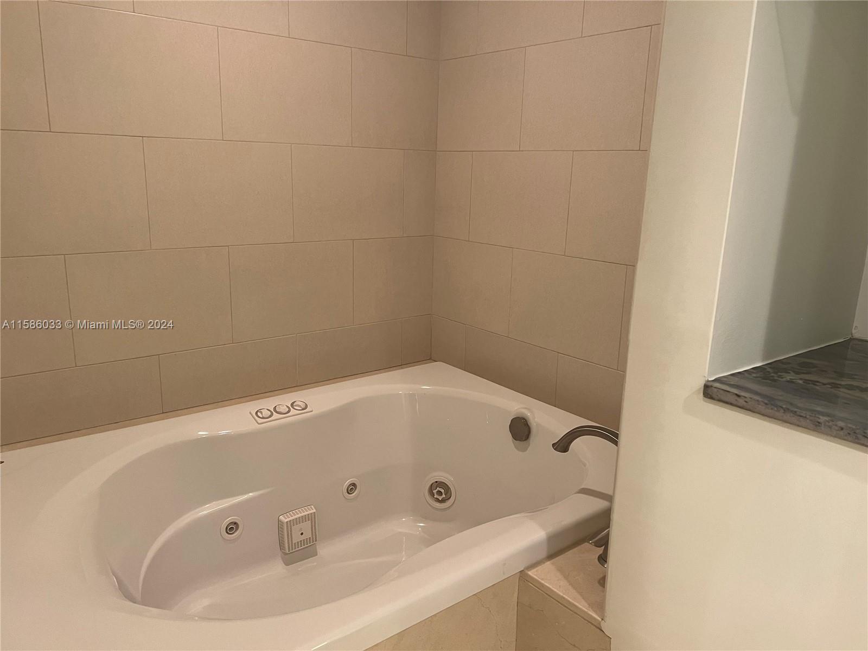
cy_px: 326
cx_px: 434
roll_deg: -1.3
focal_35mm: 26
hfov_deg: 67.3
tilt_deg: -13.6
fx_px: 652
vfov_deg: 53.1
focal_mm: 5.7
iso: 160
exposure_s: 1/60
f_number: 1.5
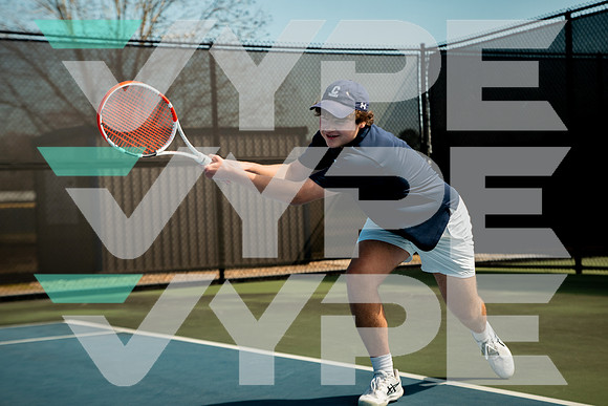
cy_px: 203
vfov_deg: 18.9
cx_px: 306
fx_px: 1217
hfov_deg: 28.1
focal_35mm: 72
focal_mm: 67
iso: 100
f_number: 3.2
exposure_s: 1/1250
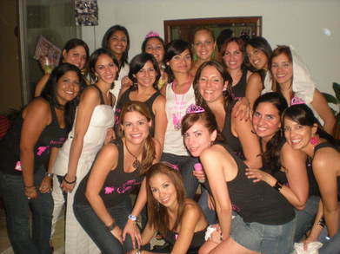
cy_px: 127
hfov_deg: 49.0
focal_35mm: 38
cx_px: 170
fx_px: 373
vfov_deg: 37.7
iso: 324
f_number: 3.1
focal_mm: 6.3
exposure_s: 1/60
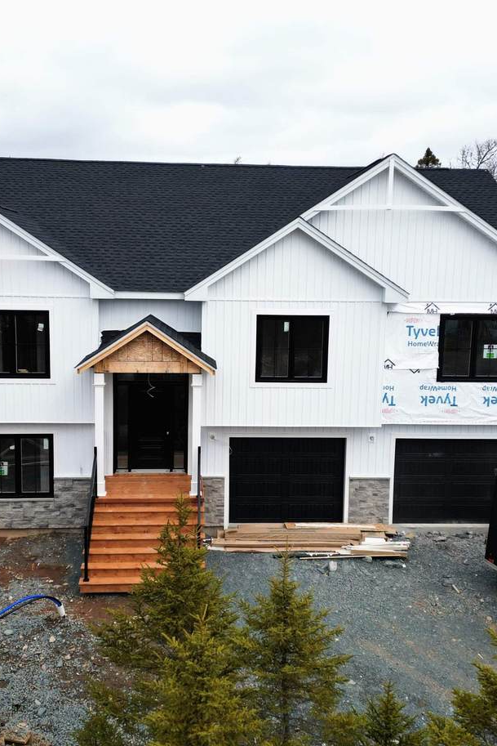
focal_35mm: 35
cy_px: 367
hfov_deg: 37.9
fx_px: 724
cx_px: 236
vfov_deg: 54.4
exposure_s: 1/2500
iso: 100
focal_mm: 6.72
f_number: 1.7
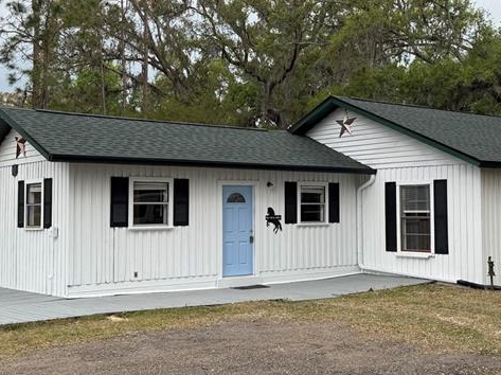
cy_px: 171
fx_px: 752
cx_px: 307
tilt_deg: +3.3
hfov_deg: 36.7
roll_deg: +0.1
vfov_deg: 28.0
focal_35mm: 52
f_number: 1.78
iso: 100
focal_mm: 6.76
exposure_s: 1/1361
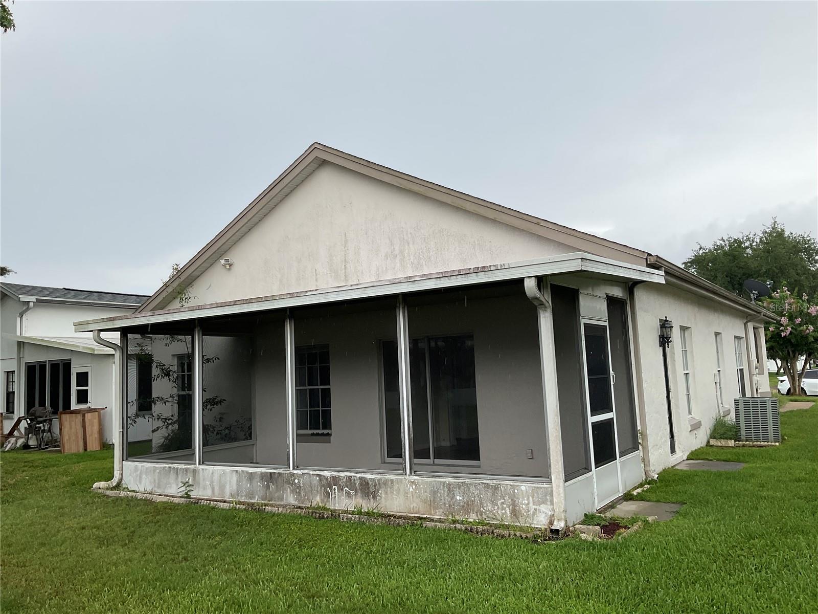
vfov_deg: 48.2
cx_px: 409
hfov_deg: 61.7
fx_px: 685
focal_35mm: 29
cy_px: 307
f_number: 1.8
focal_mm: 3
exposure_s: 1/355
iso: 16
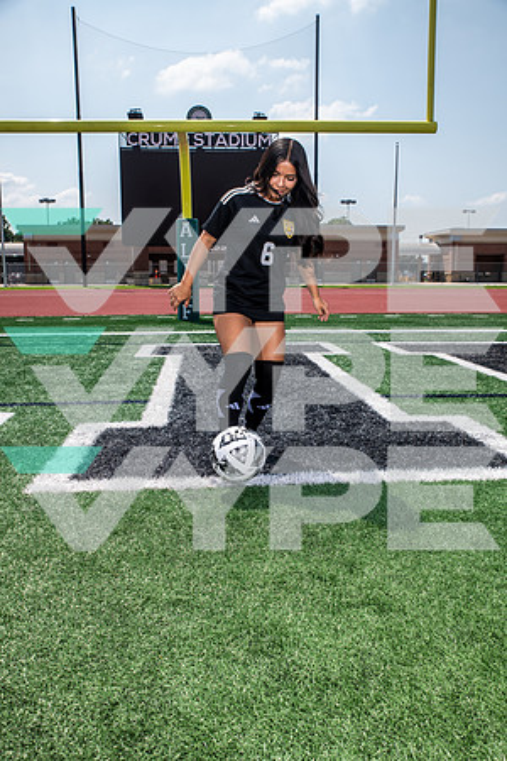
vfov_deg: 55.8
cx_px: 254
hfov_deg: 38.9
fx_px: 718
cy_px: 380
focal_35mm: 34
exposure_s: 1/320
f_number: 7.1
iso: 100
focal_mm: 34
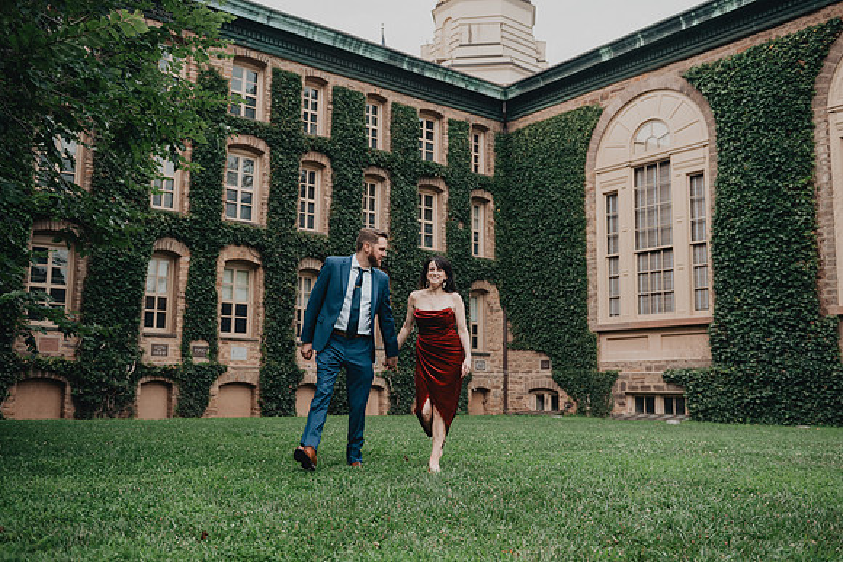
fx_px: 813
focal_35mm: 35
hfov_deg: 54.8
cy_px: 288
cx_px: 427
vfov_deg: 38.2
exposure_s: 1/640
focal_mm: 32
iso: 400
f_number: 3.2
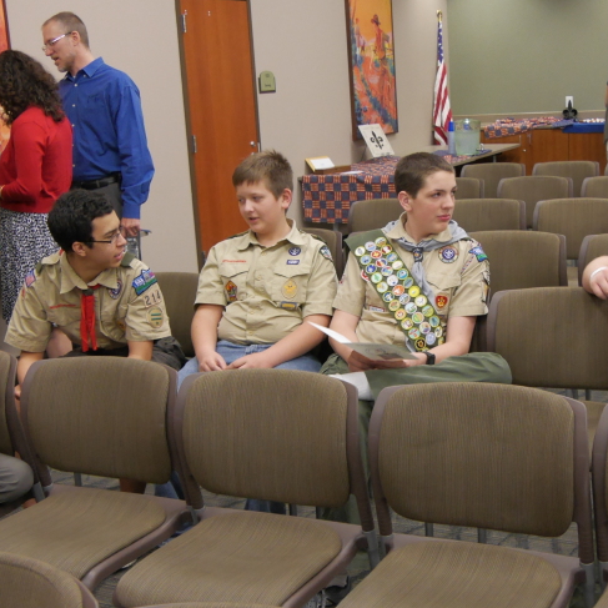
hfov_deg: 32.7
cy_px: 316
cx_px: 345
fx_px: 1033
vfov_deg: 32.8
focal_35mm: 52
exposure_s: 1/60
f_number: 3.5
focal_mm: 14
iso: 1000
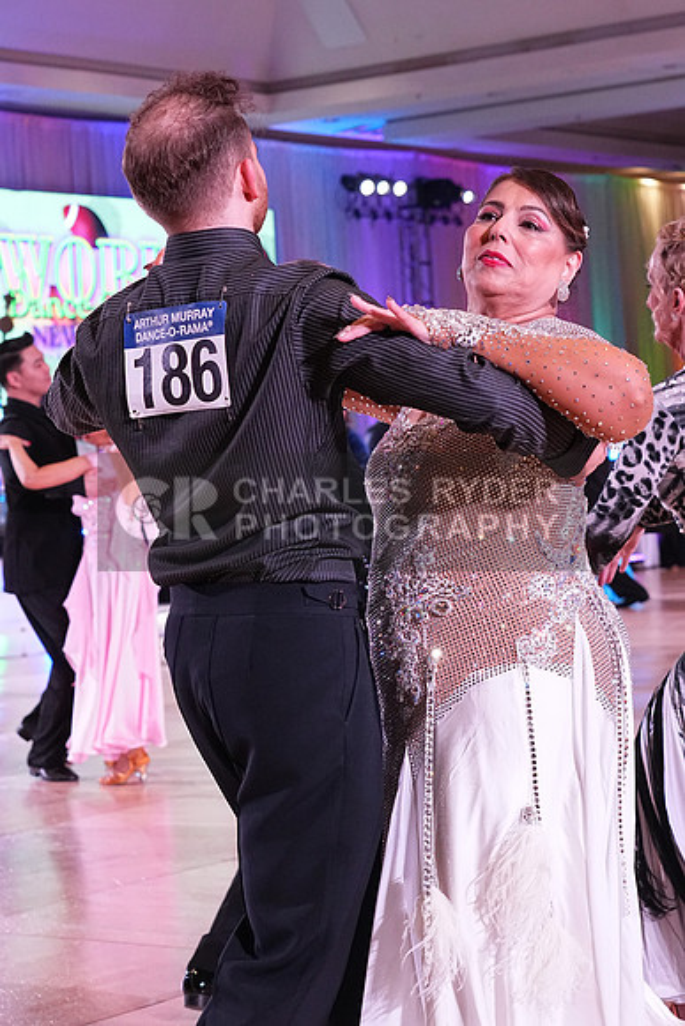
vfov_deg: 23.9
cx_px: 342
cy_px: 513
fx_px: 2424
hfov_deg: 16.1
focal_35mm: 85
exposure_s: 1/320
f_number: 5.6
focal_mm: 57
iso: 3200
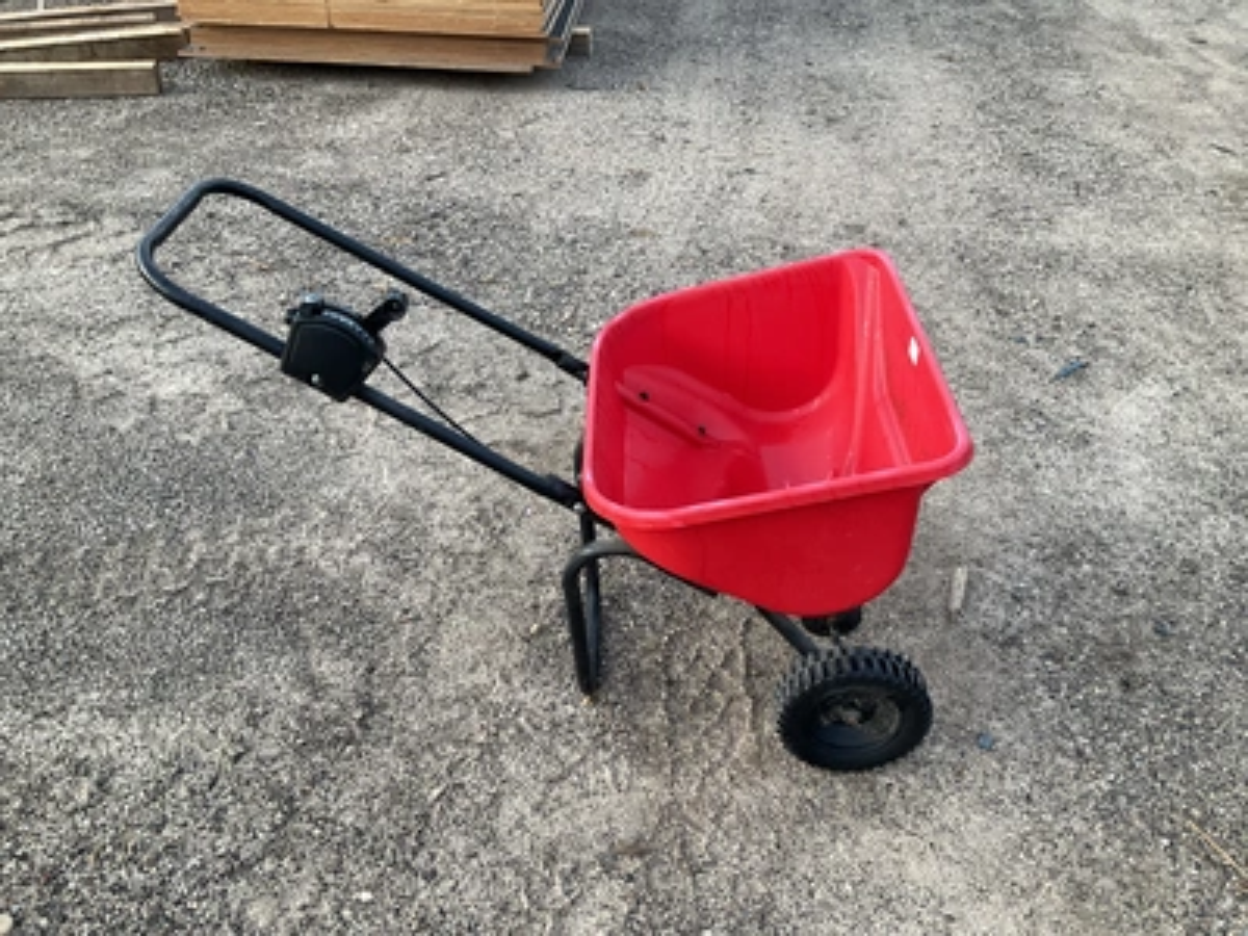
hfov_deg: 61.7
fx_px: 1046
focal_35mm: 29
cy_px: 468
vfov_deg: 48.2
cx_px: 624
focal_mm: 3
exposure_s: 1/110
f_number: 1.8
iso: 64
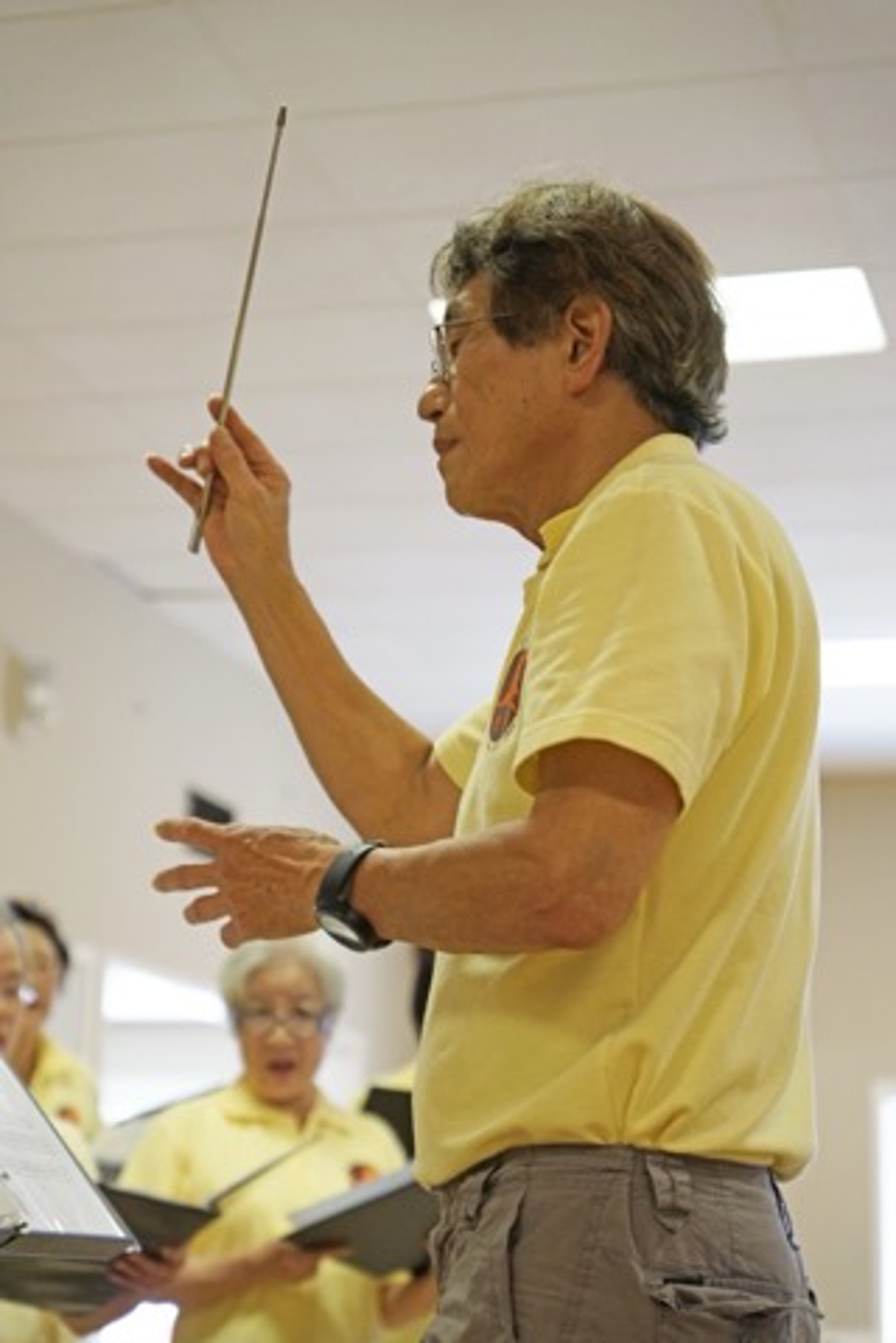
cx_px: 448
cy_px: 672
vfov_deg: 27.0
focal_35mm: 75
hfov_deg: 18.2
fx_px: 2800
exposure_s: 1/80
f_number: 3.2
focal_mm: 50
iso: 800
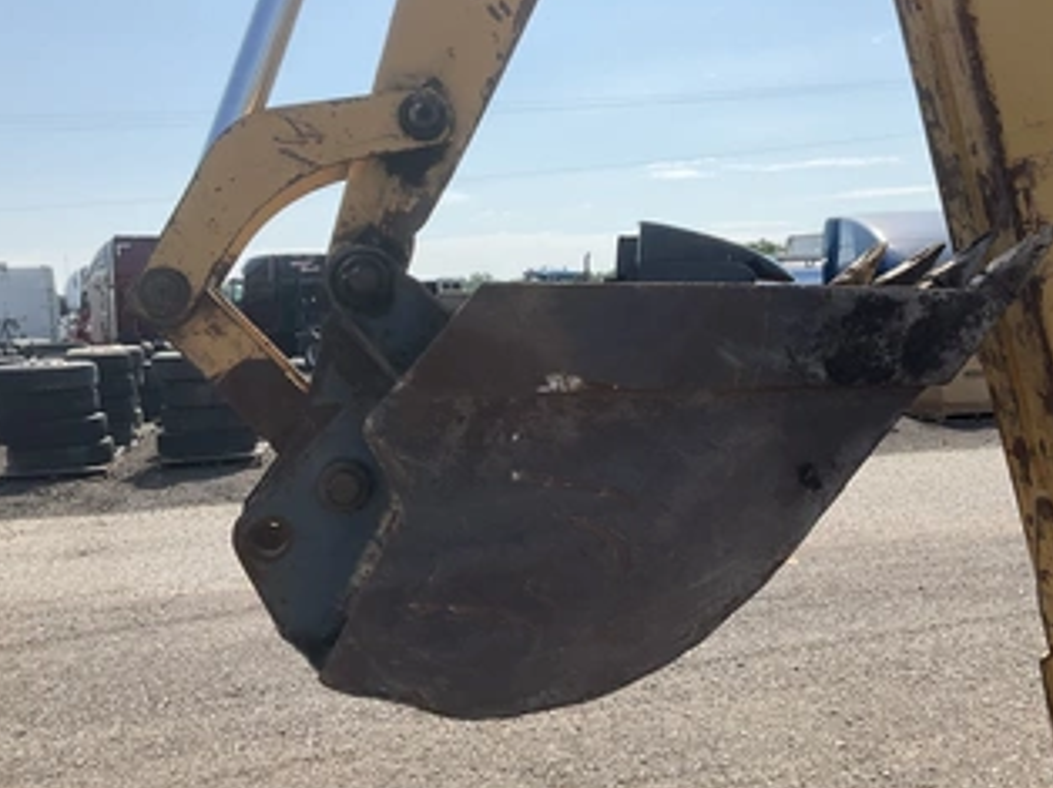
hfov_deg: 49.9
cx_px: 617
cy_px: 376
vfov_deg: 38.6
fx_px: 1125
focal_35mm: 37
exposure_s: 1/2320
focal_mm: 3
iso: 25
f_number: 1.8
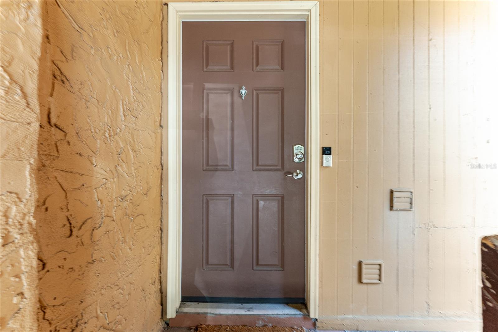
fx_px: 194
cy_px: 166
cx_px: 249
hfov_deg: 104.3
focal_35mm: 14
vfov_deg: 81.2
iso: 400
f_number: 7.1
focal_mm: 14
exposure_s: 1/13
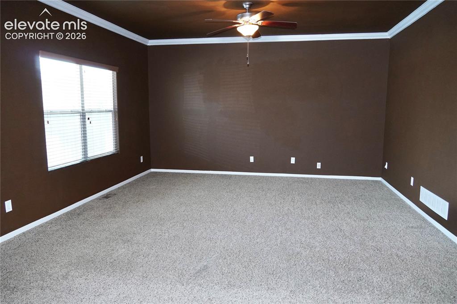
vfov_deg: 47.9
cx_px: 228
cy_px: 152
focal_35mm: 27
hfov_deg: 67.4
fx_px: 343
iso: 2500
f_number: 4
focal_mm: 18
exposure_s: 1/125
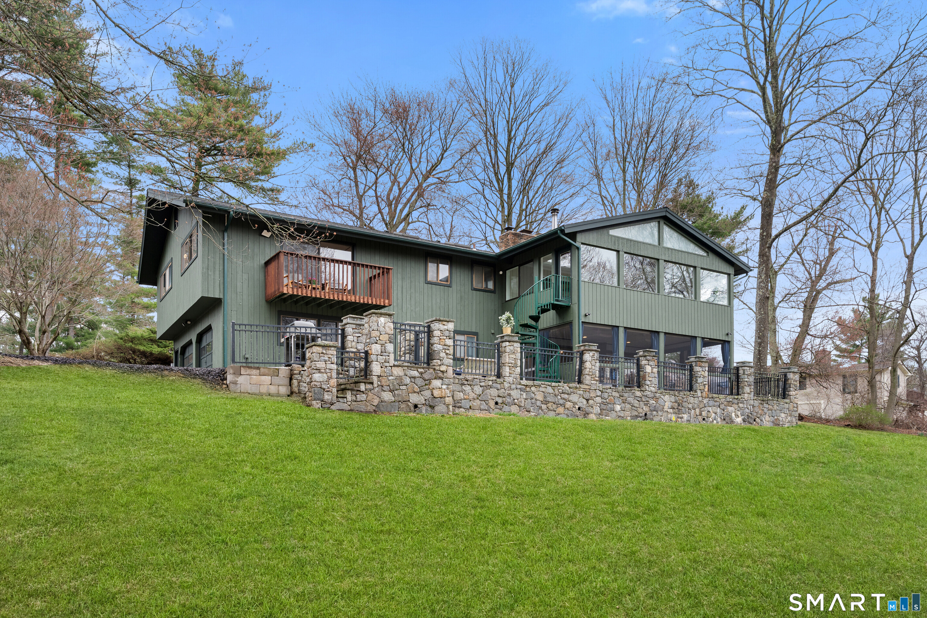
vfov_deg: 51.3
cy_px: 309
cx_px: 464
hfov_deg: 71.5
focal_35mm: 25
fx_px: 644
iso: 320
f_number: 8
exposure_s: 1/25
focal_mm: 25
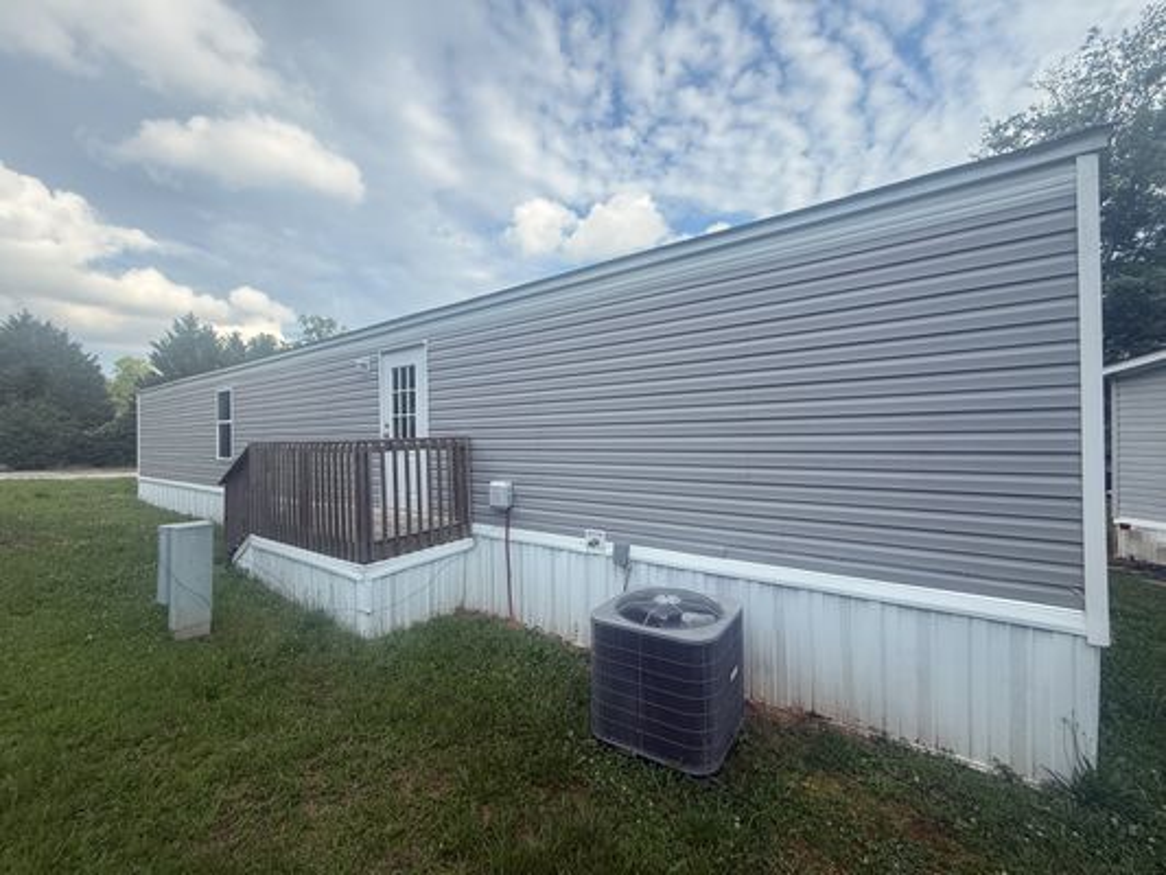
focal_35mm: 14
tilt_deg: +1.2
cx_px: 583
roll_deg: +0.1
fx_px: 472
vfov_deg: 85.7
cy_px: 438
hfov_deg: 102.1
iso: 64
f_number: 2.2
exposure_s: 1/742
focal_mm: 2.22
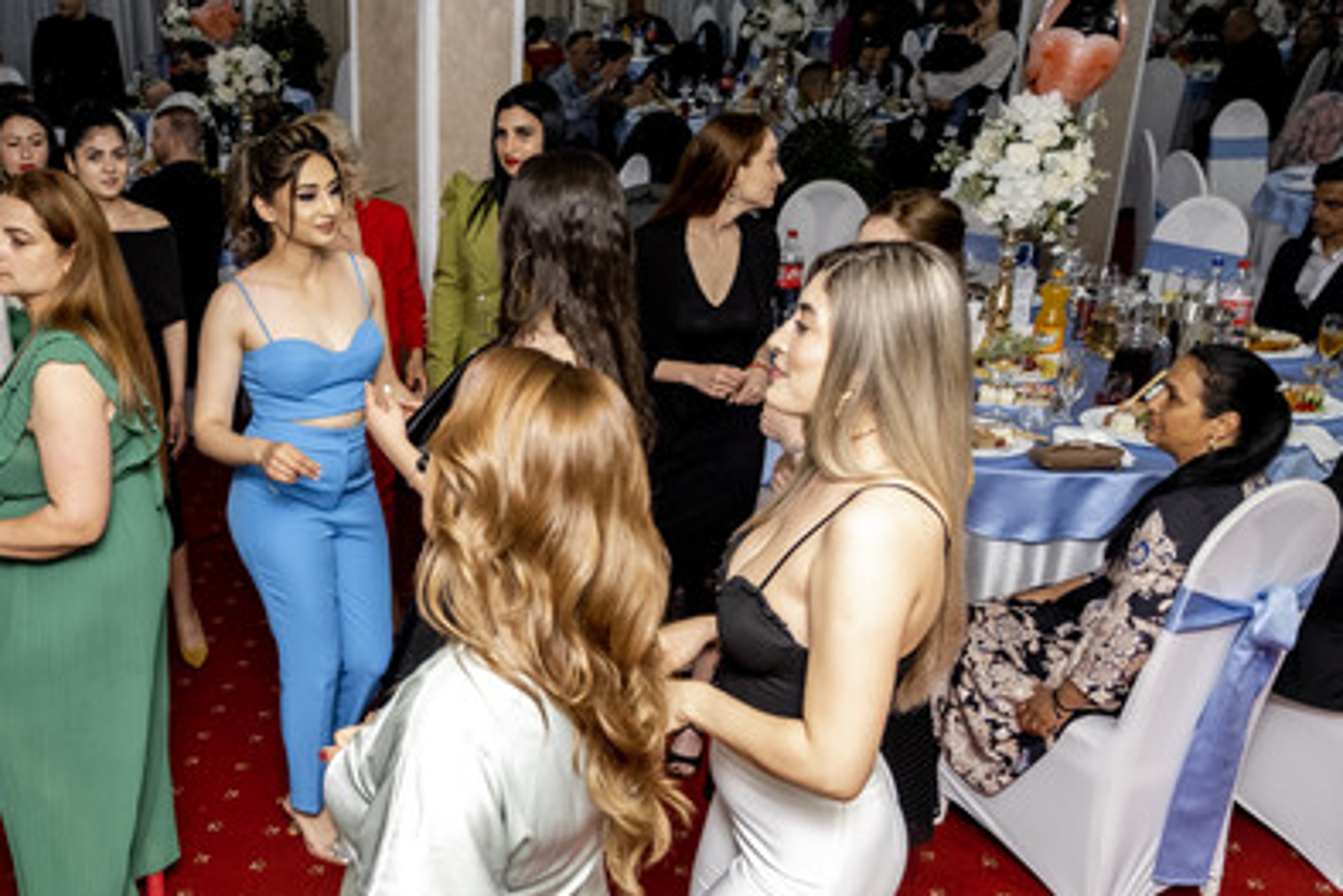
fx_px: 1455
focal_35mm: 39
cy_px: 557
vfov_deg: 34.1
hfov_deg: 47.5
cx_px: 320
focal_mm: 16
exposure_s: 1/160
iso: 1000
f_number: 2.8
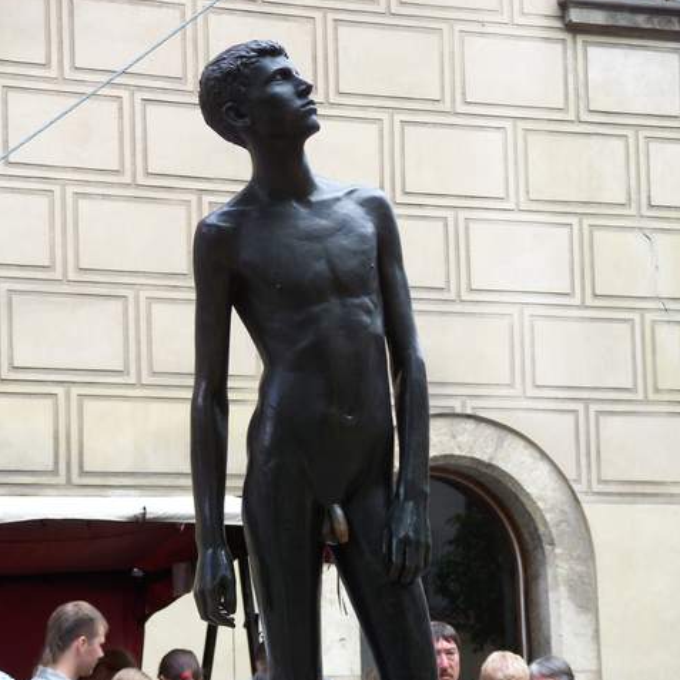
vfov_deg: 13.0
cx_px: 339
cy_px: 416
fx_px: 2978
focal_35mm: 134
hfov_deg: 13.0
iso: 80
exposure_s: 1/125
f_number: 3.6
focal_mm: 23.9
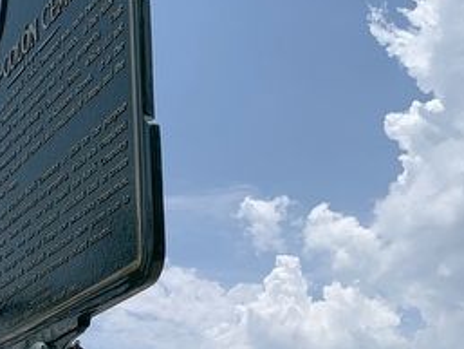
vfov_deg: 17.3
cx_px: 42
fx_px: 1086
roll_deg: -0.1
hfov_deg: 23.4
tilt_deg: +5.1
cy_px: 434
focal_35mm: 81
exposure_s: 1/3521
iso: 25
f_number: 1.8
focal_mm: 4.25
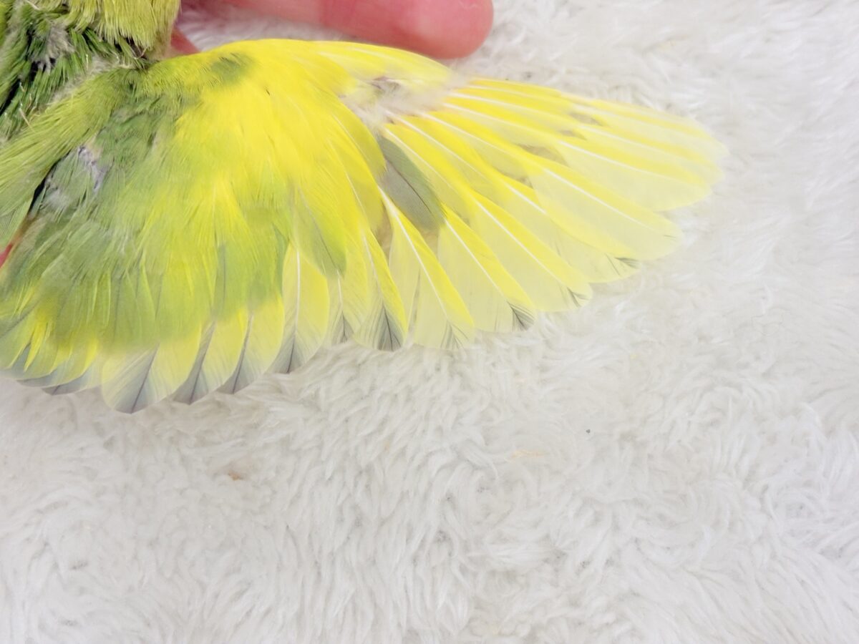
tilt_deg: -68.0
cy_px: 322
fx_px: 1290
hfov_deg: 36.8
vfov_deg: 28.0
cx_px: 430
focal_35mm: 52
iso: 40
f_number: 1.6
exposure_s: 1/50
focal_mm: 5.96
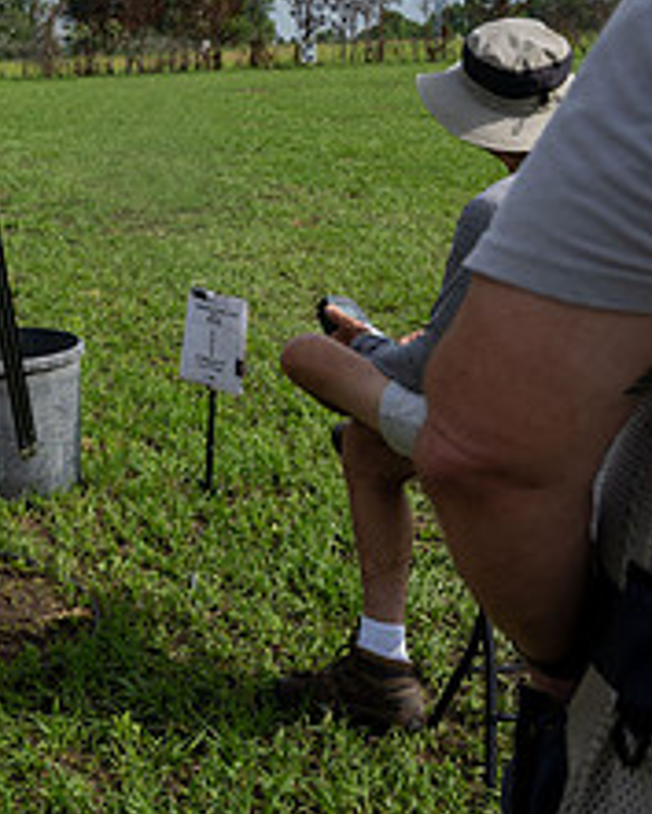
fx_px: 1422
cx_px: -140
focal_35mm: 59
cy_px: 263
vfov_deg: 31.7
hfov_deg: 23.5
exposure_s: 1/100
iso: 64
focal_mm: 24
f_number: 6.3
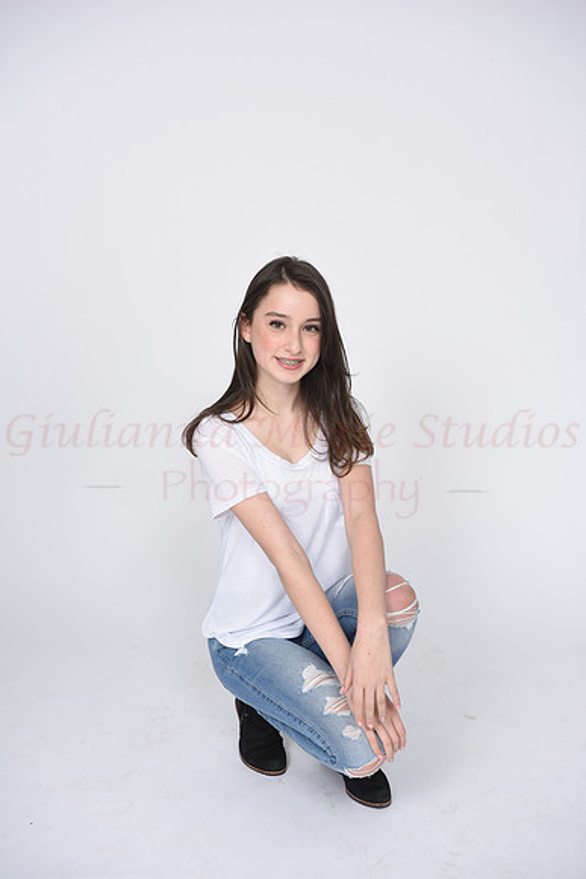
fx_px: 1171
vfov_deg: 41.1
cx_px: 293
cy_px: 440
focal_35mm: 48
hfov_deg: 28.1
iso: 160
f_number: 8
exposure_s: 1/125
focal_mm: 48
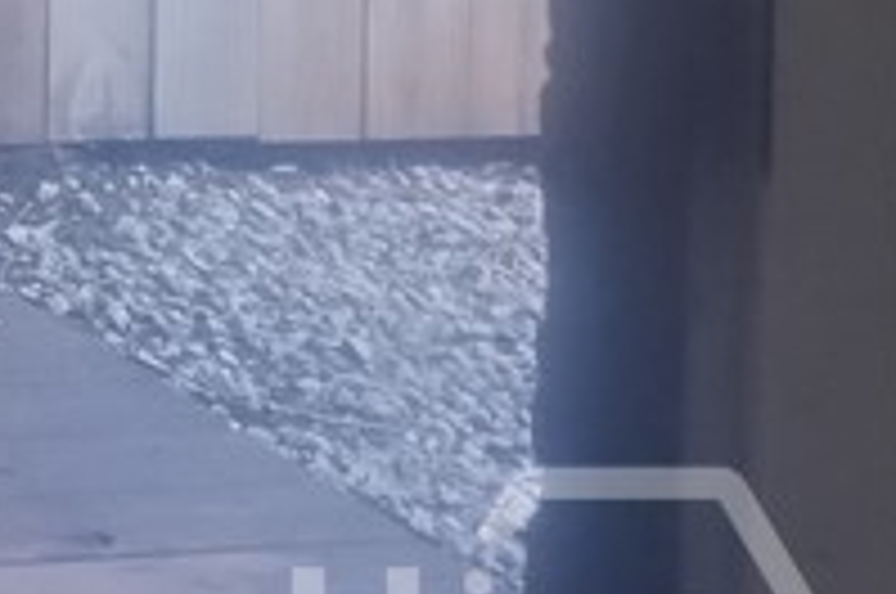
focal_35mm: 134
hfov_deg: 11.8
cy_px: -729
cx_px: -1396
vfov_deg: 9.3
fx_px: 3330
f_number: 1.7
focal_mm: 4.71
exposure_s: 1/120
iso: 188
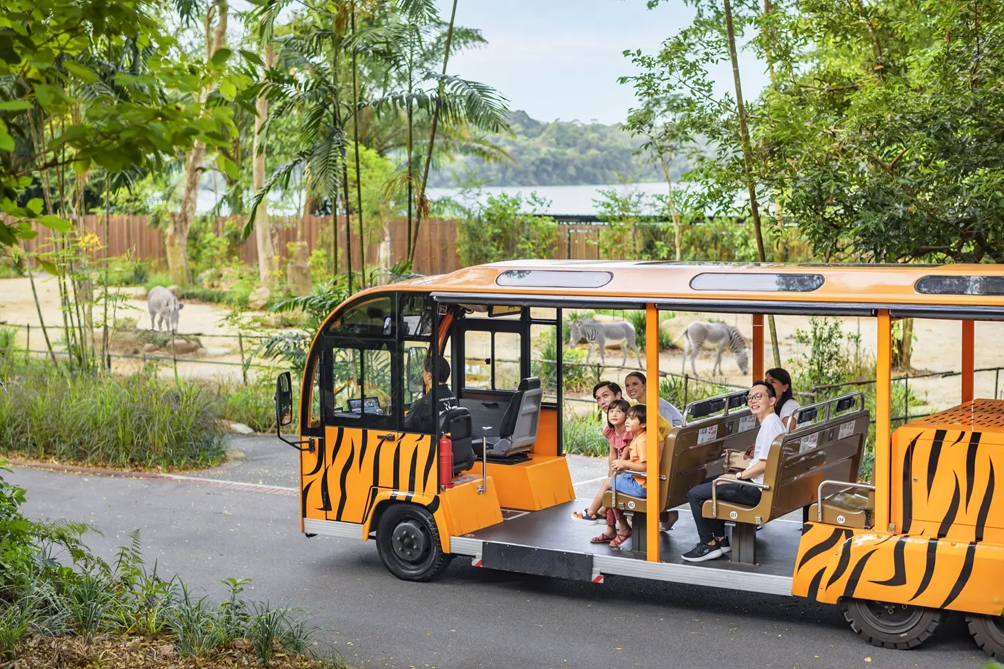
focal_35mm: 58
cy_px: 334
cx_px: 502
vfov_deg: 23.4
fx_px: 1618
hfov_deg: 34.5
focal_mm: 58
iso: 100
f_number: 2.8
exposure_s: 1/125
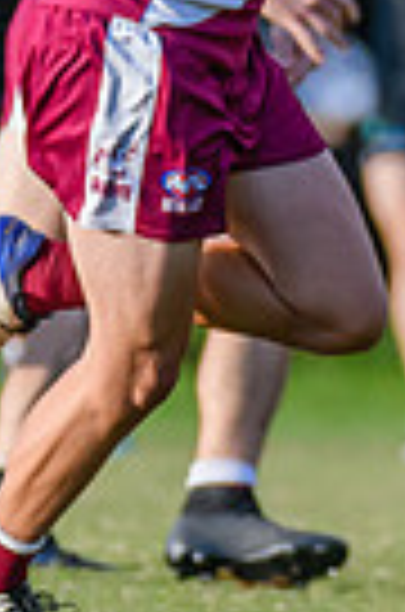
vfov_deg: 1.2
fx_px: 28256
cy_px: -133
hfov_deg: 0.8
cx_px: 523
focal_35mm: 1666
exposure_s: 1/2500
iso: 2000
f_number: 4
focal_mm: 270
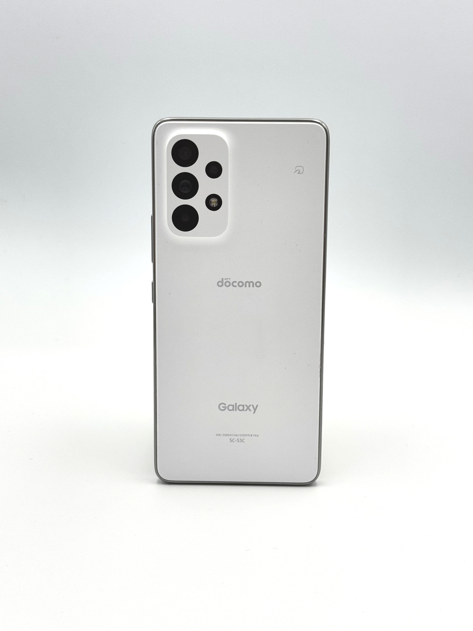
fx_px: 875
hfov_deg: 30.3
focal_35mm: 48
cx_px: 236
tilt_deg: -11.3
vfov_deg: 39.7
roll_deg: -0.6
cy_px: 316
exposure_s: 1/428
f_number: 1.78
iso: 64
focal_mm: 6.76
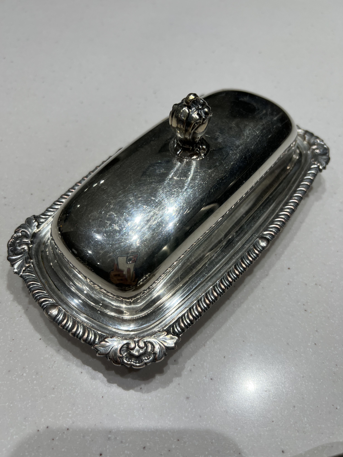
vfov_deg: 67.3
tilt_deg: -54.0
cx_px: 172
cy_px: 228
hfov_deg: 53.1
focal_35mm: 26
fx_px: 344
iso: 40
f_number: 1.5
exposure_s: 1/100
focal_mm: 5.7
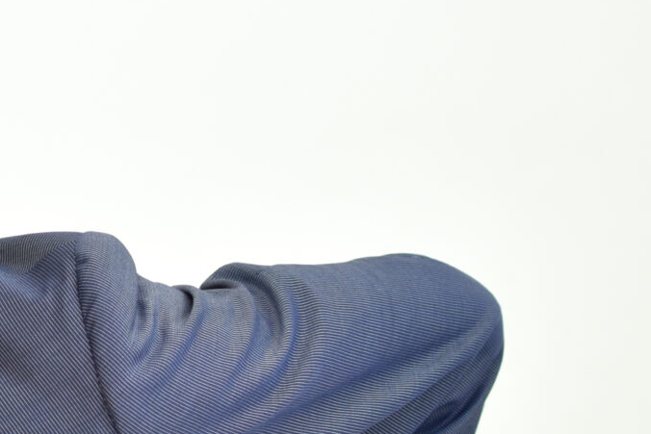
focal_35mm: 199
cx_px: -317
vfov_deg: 6.9
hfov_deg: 10.0
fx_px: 3597
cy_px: 324
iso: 160
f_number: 2.2
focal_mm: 35
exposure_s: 1/100
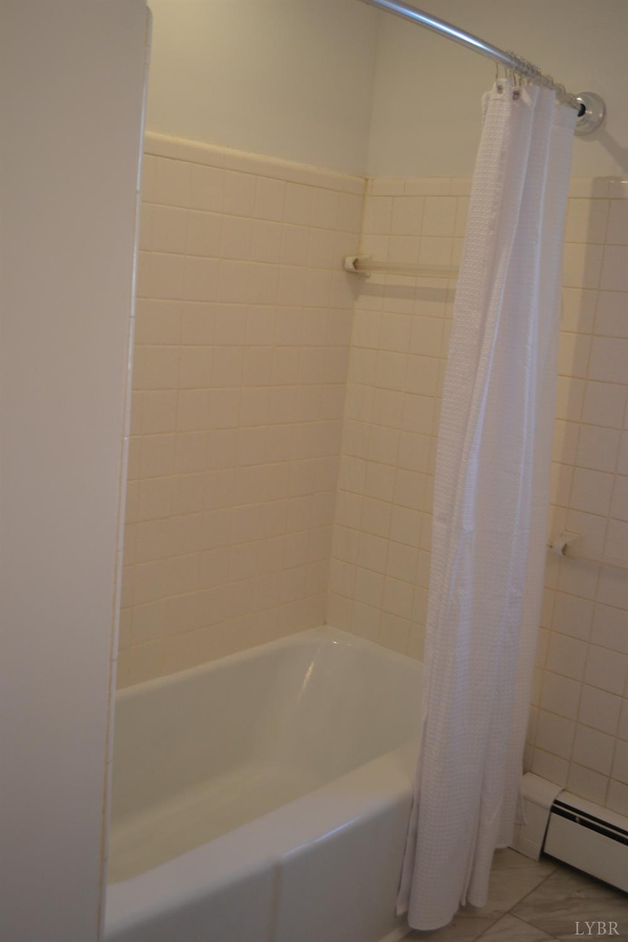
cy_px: 471
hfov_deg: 36.9
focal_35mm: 36
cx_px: 314
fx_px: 942
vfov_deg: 53.1
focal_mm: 24
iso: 400
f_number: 4.5
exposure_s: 1/80
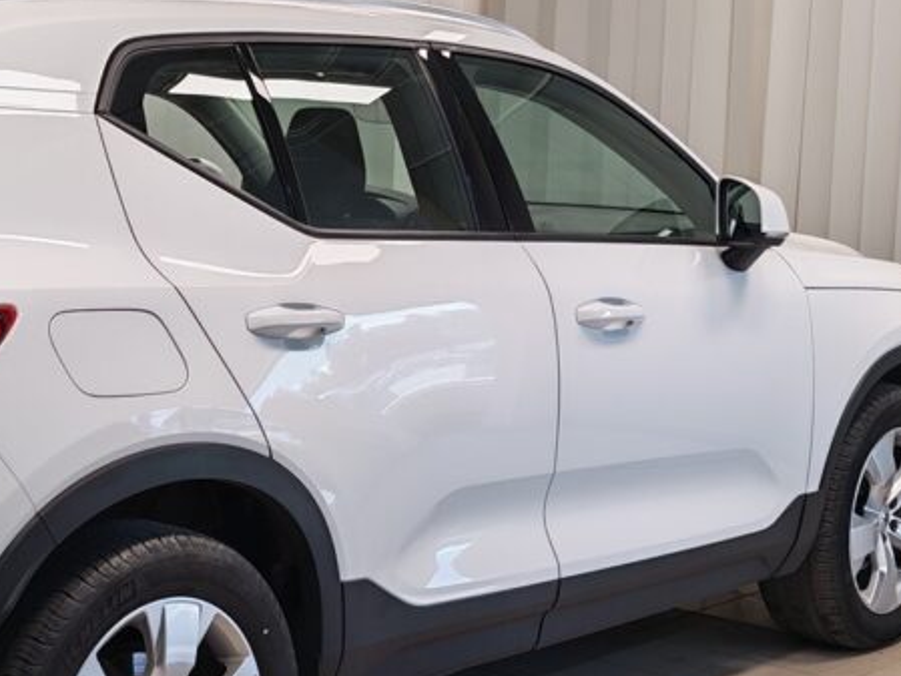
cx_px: 128
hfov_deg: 26.0
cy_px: 345
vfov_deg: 20.2
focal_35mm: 73
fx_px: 1901
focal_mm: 5.4
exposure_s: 1/100
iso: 80
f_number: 1.6
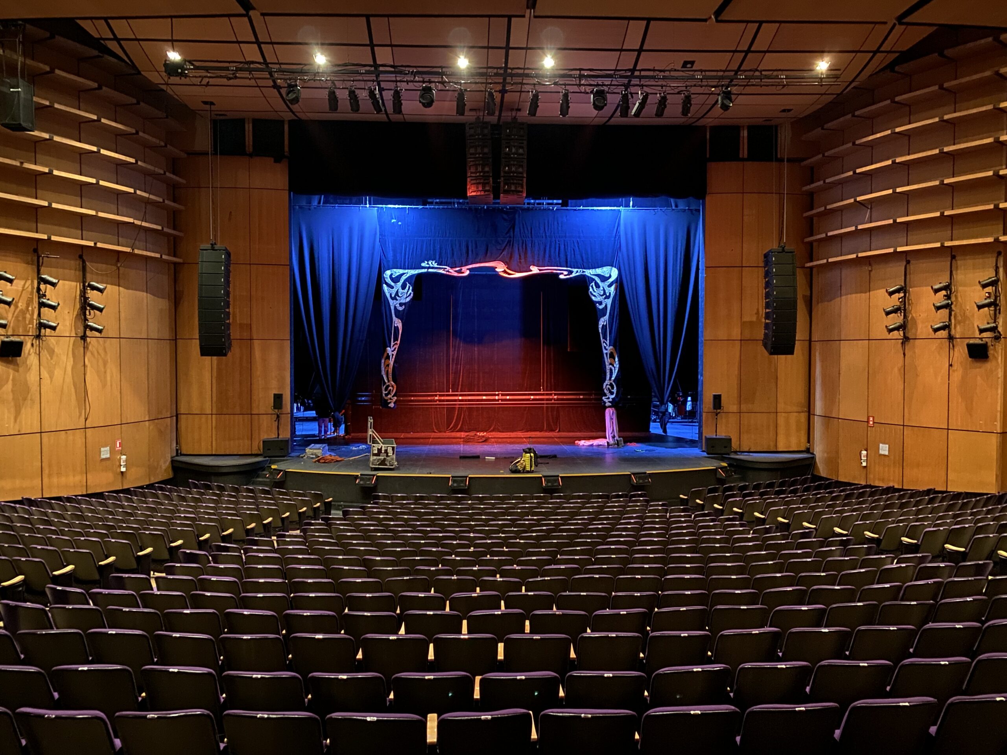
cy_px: 378
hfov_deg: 67.3
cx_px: 504
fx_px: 756
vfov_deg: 53.1
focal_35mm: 26
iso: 1000
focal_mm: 4.25
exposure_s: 1/8
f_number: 1.8
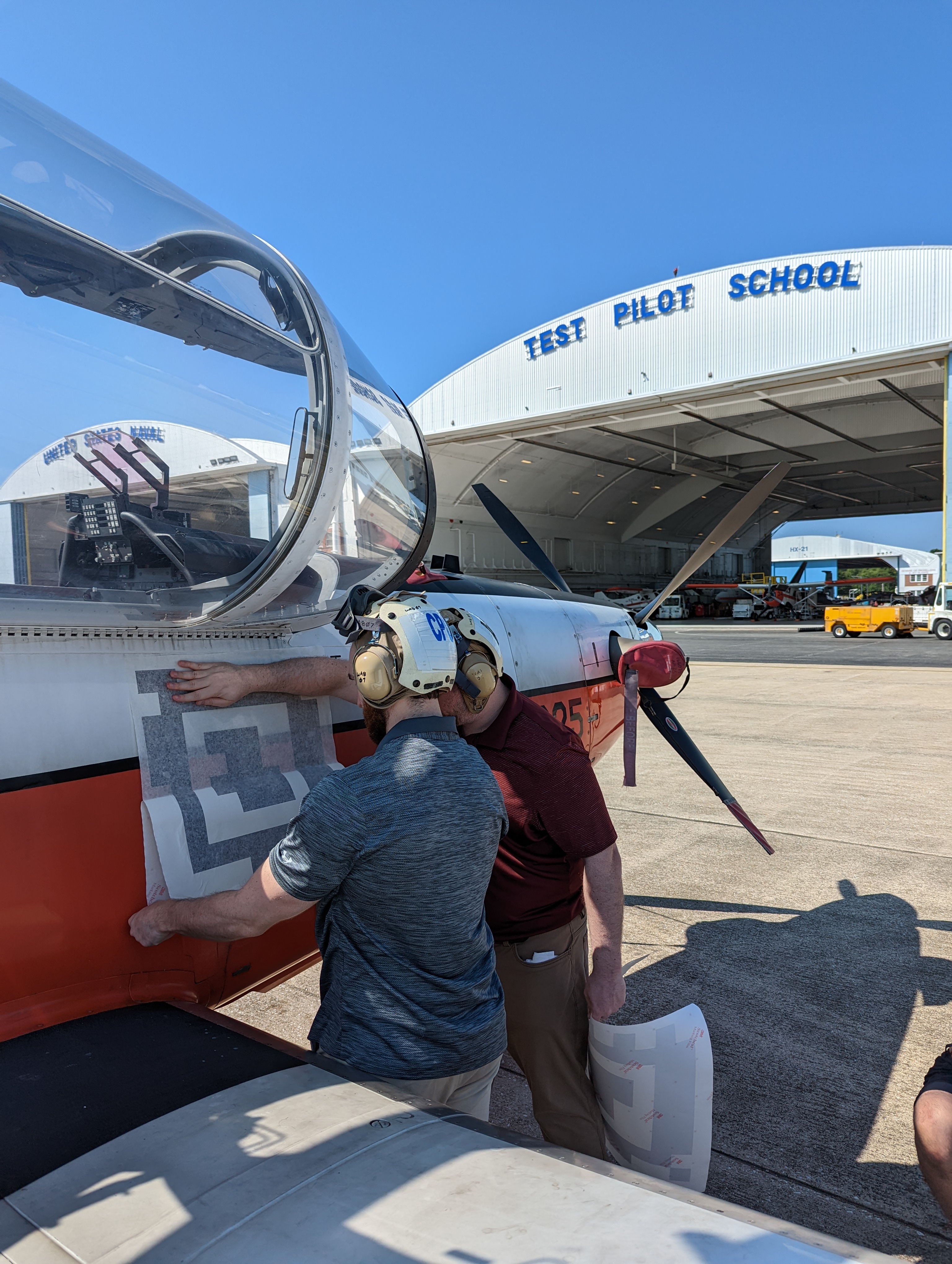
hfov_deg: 56.9
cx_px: 476
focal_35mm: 24
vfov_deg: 71.5
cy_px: 632
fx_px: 878
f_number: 1.85
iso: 43
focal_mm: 6.81
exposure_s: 1/2358
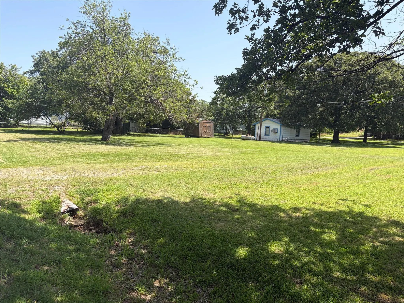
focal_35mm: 26
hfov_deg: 67.3
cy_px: 152
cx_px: 202
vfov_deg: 53.1
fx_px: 303
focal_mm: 5.96
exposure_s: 1/2364
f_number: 1.6
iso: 50
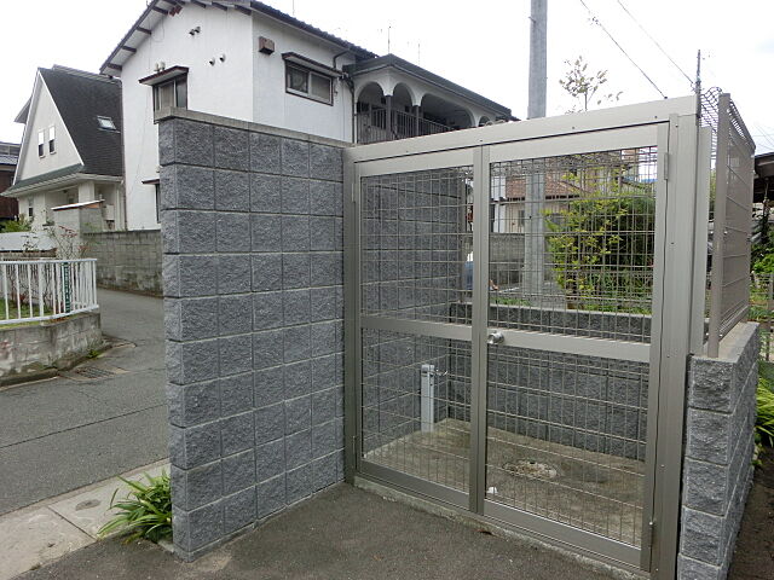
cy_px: 290
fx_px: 537
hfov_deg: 71.6
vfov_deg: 56.8
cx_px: 387
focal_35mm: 24
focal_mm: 4.24
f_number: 3
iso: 80
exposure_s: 1/500
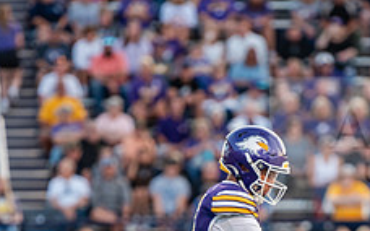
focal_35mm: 493
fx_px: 4966
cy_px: 274
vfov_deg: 2.7
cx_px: 221
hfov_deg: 4.3
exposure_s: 1/1000
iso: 1600
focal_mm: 190
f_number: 3.2
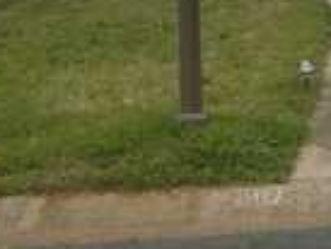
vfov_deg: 12.3
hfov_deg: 17.0
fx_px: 1072
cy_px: -172
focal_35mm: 112
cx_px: 355
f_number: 3.2
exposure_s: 1/320
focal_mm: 4.3
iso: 64
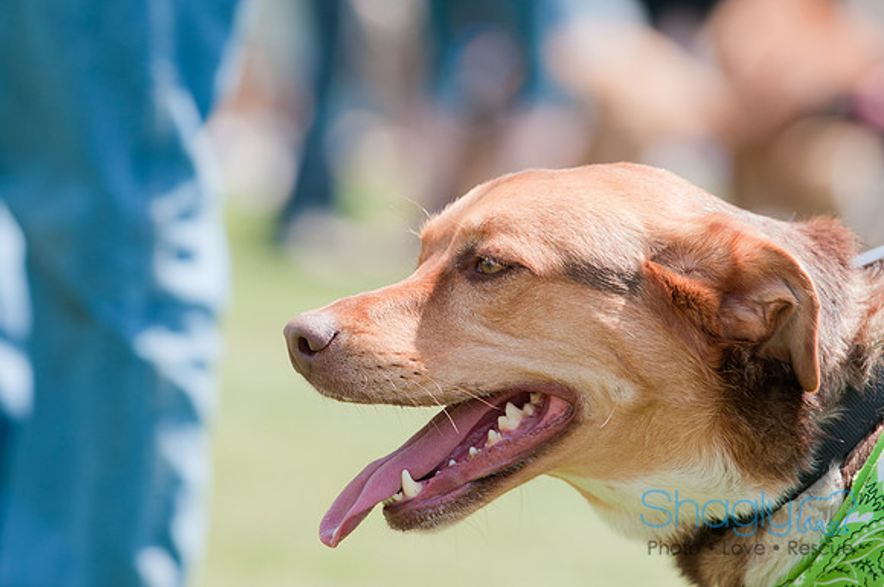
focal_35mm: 300
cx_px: 442
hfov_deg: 6.9
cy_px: 294
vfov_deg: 4.6
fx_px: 7356
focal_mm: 200
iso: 200
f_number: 5.6
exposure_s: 1/320
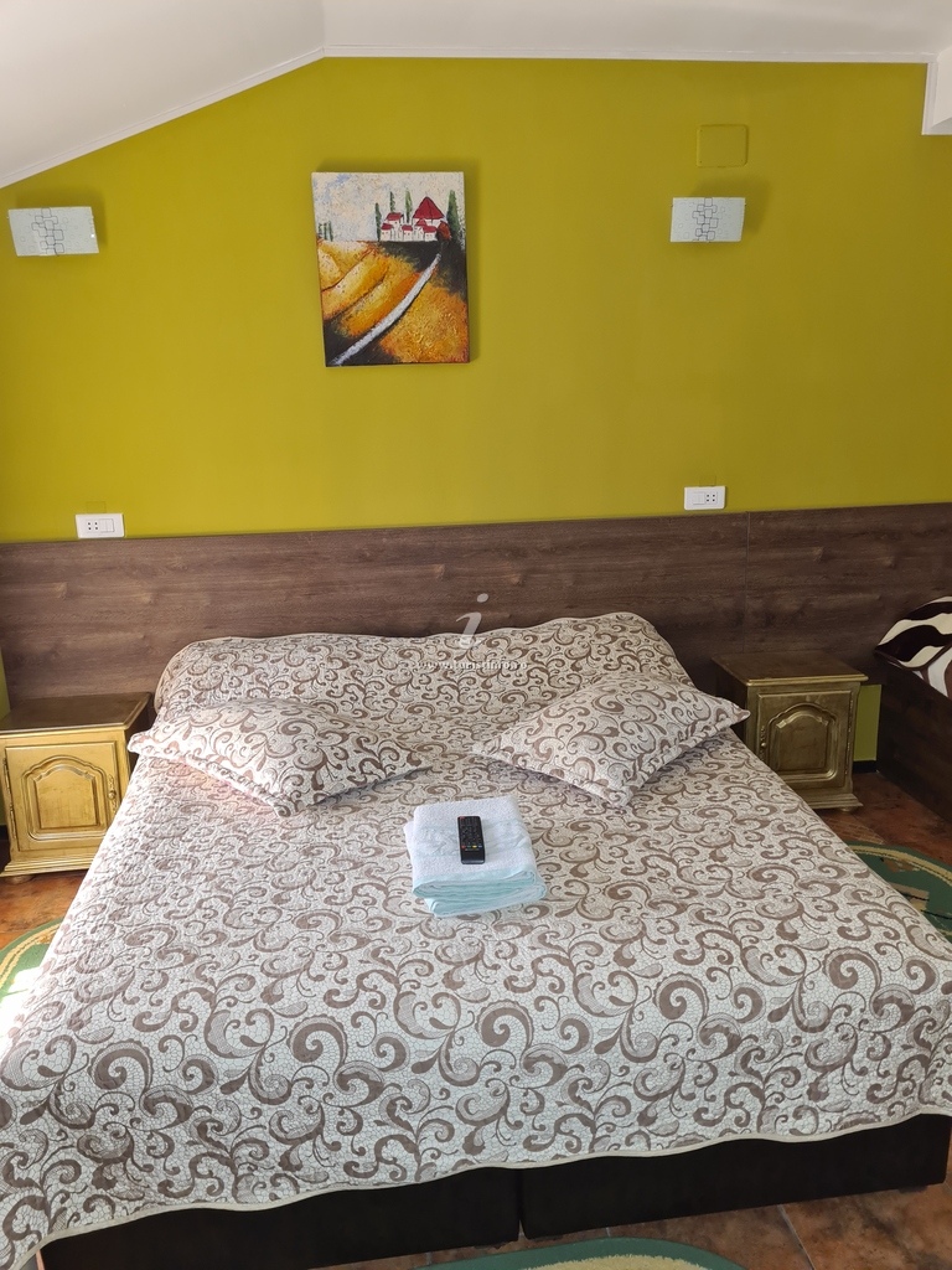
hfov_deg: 53.1
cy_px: 635
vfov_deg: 67.3
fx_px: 953
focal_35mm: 26
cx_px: 476
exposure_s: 1/33
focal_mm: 5.4
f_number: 1.8
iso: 500
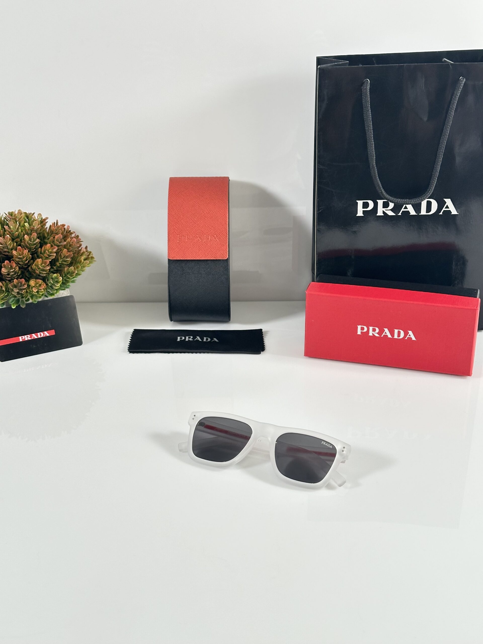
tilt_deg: -25.3
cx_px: 242
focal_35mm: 48
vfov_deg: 39.7
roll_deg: +0.1
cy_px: 322
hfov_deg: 30.3
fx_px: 893
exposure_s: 1/100
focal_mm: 6.86
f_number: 1.78
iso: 125
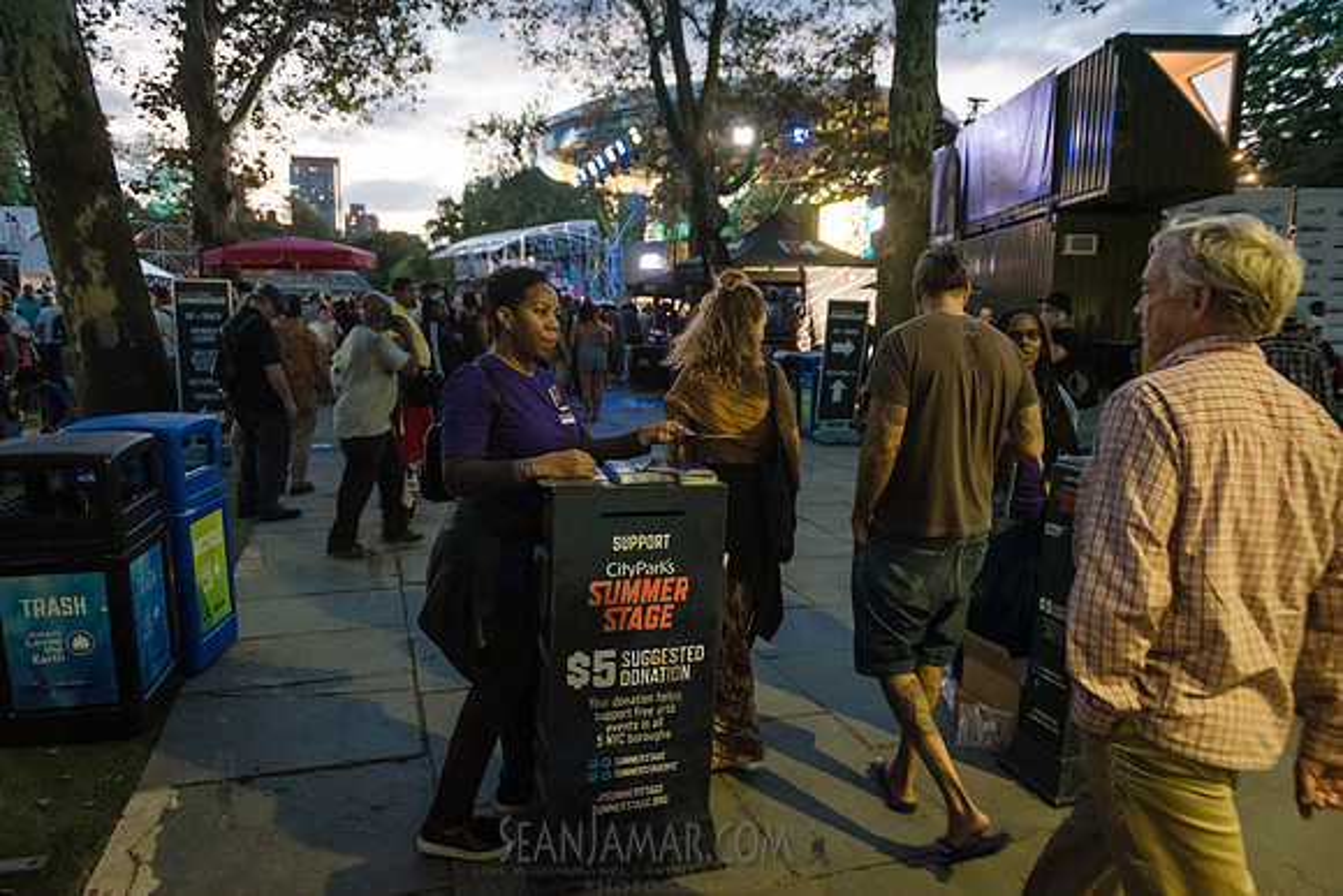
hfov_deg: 73.7
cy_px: 448
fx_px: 896
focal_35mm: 24
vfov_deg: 53.2
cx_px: 672
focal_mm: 24
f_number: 3.2
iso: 3200
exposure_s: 1/125
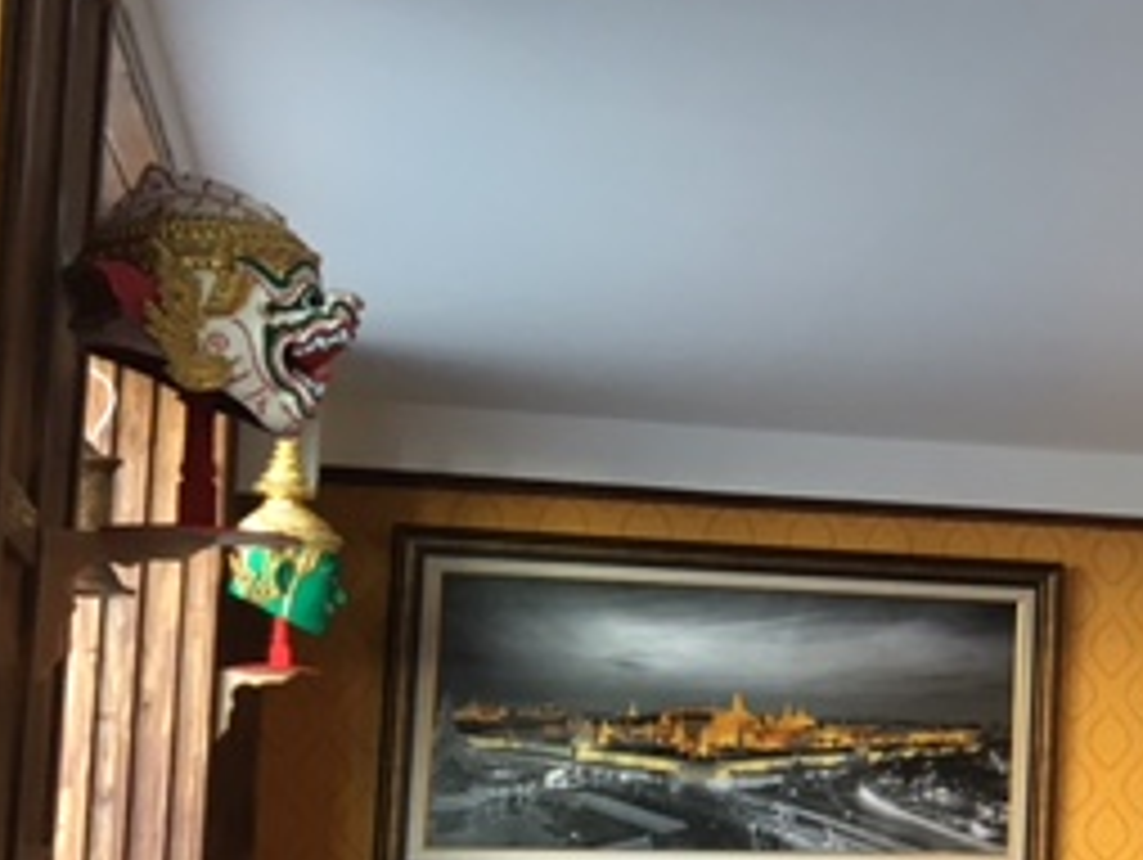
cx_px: 1404
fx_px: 2413
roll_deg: -1.4
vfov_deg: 20.1
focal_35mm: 73
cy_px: 581
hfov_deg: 24.0
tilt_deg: +6.1
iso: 100
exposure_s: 1/33
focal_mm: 4.15
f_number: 2.2
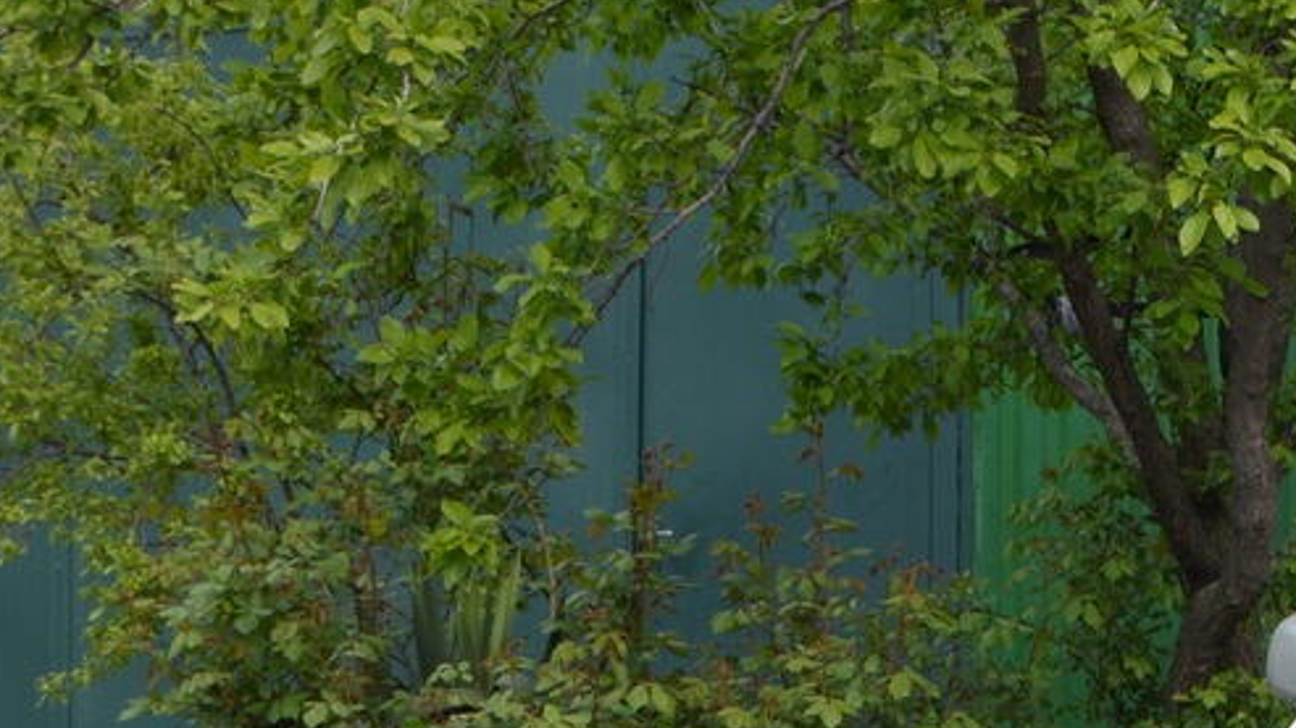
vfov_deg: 7.9
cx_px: 1827
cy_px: 604
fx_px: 5256
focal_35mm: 153
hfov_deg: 13.4
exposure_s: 1/250
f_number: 8
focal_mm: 32
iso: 200
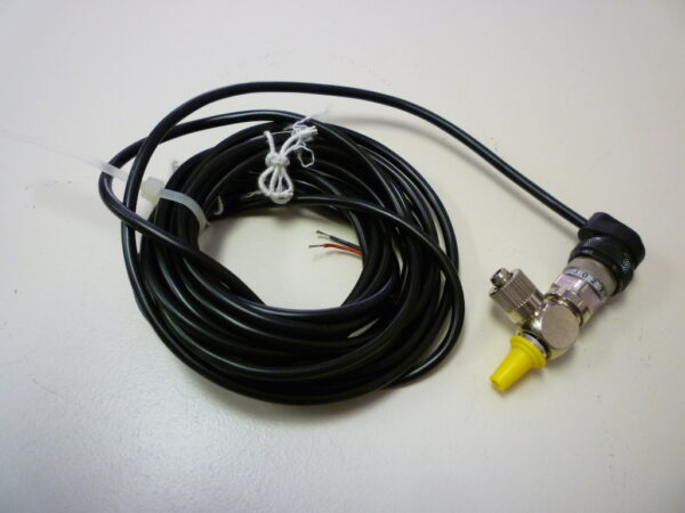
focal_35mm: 29
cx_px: 342
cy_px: 256
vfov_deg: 48.2
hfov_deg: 61.7
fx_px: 574
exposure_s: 1/30
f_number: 3.3
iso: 400
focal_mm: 5.2
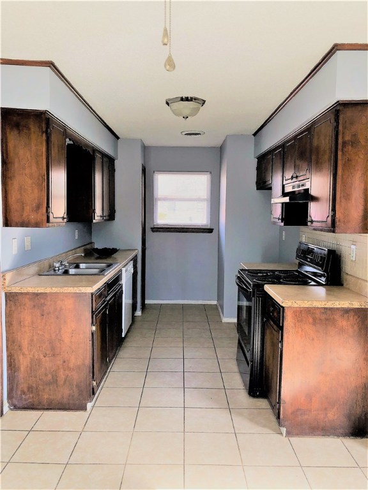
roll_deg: -0.9
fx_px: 397
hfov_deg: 49.7
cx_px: 184
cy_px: 245
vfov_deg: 63.4
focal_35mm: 28
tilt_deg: -6.3
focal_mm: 3.99
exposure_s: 1/27
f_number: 1.8
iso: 20
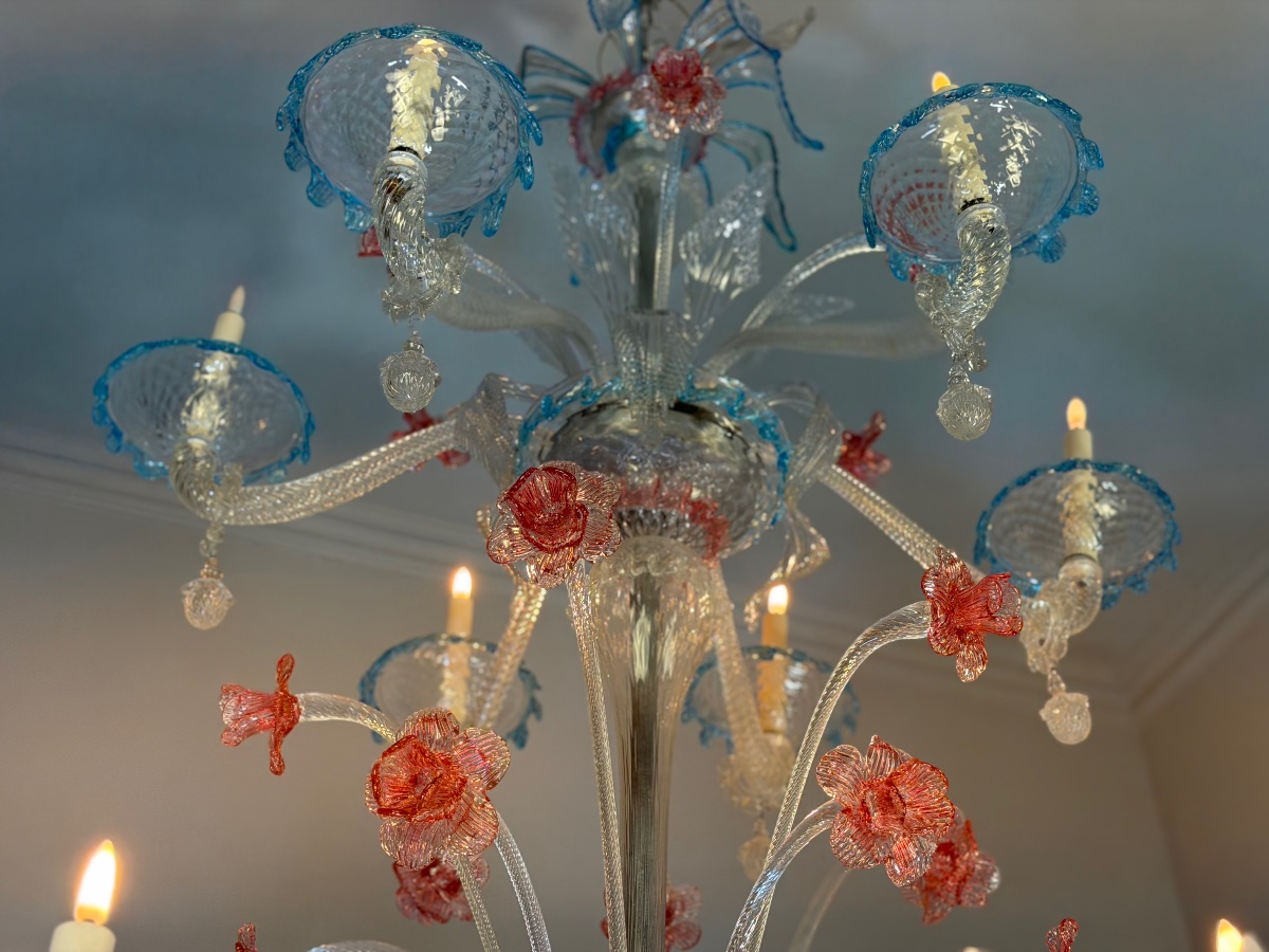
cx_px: 634
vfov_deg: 30.3
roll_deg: -0.7
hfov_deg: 39.7
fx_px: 1760
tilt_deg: +42.6
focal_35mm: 48
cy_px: 476
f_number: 1.78
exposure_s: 1/100
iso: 125
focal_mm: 6.76
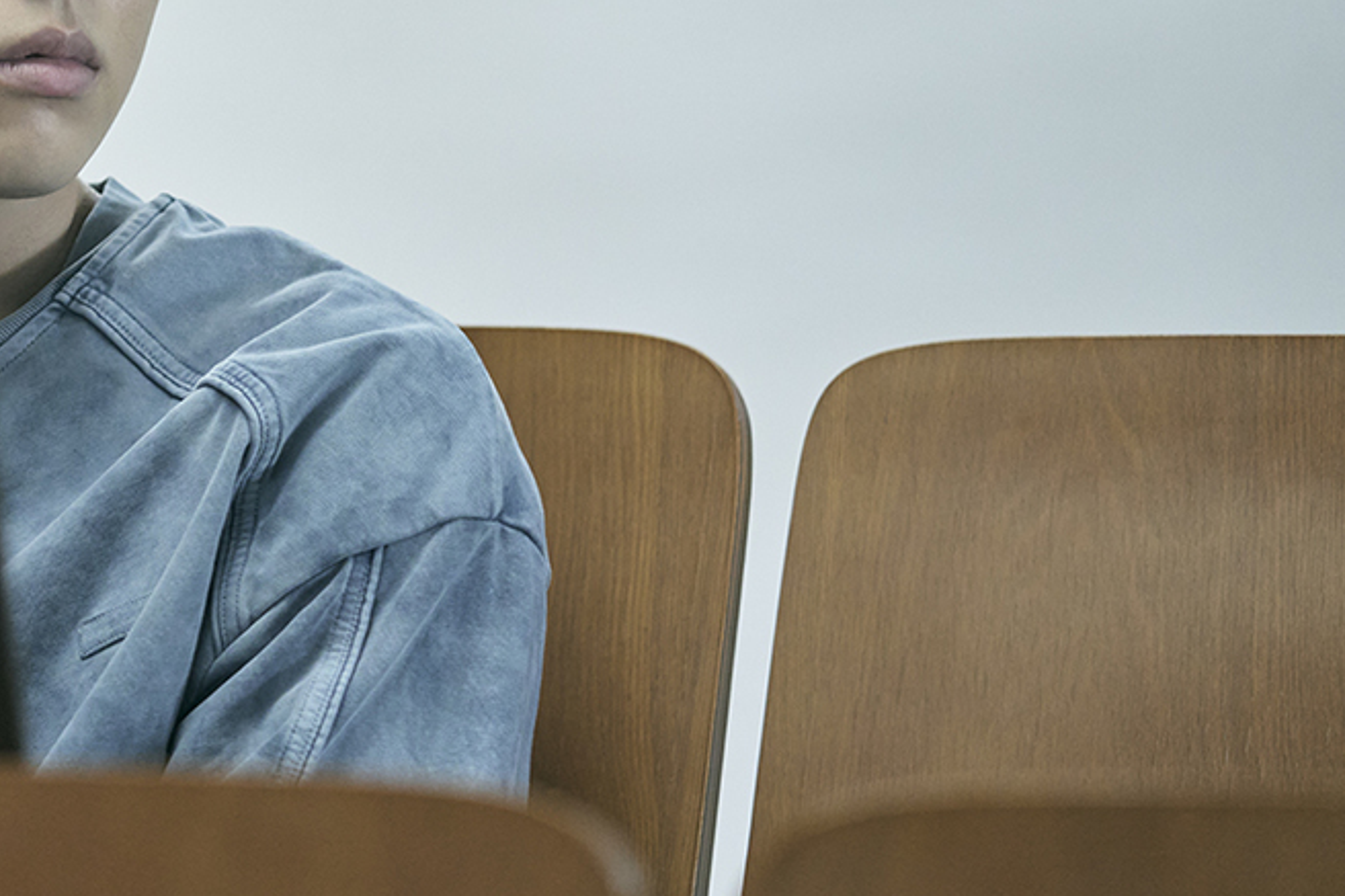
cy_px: 184
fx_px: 7171
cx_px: -55
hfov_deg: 10.6
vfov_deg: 7.1
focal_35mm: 192
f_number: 2.8
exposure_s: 1/250
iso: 2500
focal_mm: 90
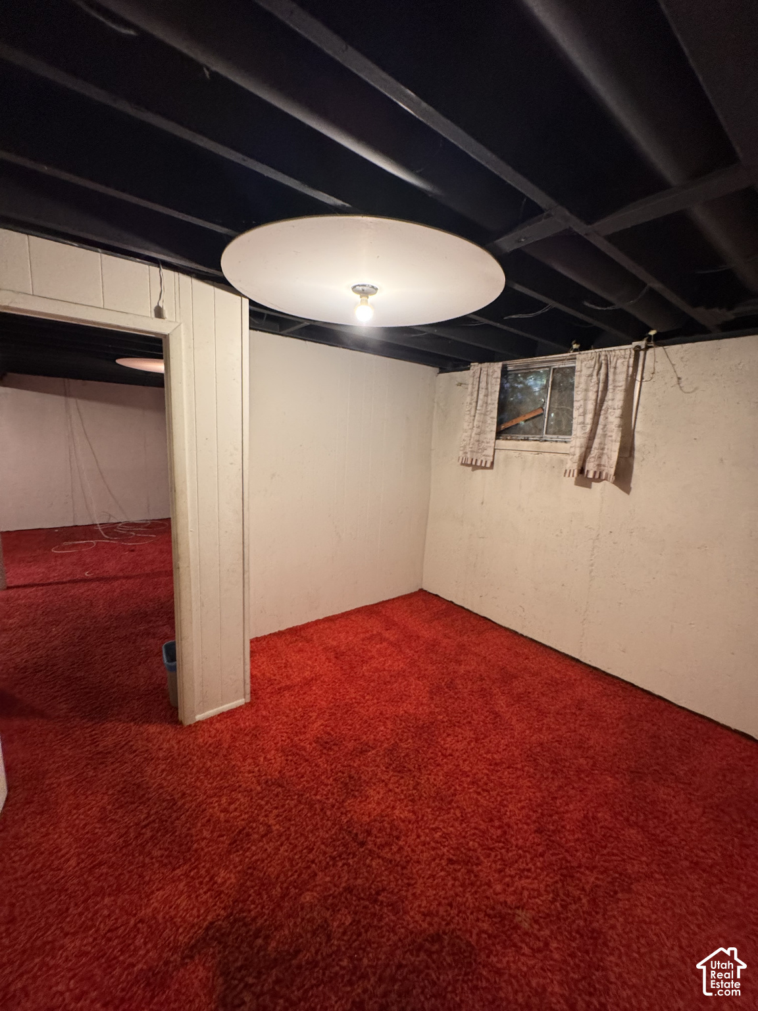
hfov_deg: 85.7
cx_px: 379
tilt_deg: -7.3
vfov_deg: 102.1
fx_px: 409
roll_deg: -0.1
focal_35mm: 14
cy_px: 506
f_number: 2.2
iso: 320
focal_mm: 2.22
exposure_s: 1/60
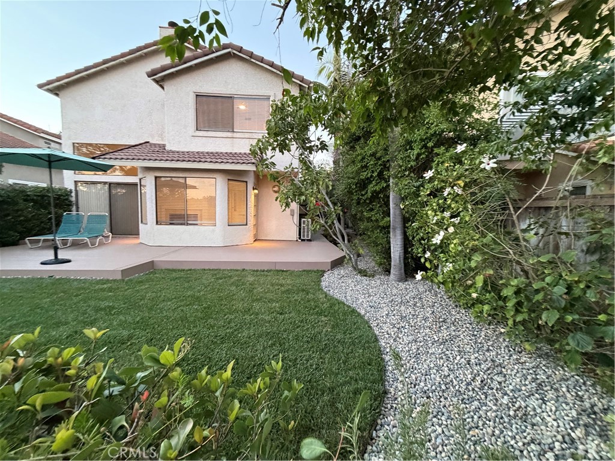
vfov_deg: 85.7
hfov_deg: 102.1
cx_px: 308
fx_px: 249
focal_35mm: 14
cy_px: 230
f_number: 2.2
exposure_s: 1/60
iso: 500
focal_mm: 2.22
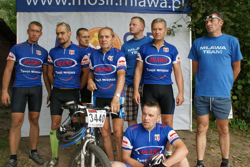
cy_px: 84
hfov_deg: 57.2
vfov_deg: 40.0
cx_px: 125
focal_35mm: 33
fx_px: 229
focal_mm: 22
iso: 100
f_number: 5.6
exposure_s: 1/60
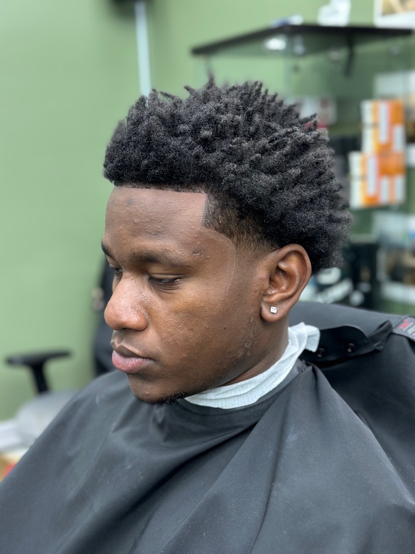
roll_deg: +1.9
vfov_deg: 39.7
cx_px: 208
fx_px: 767
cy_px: 277
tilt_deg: -10.9
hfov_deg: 30.3
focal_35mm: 48
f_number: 1.78
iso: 80
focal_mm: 6.86
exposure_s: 1/60
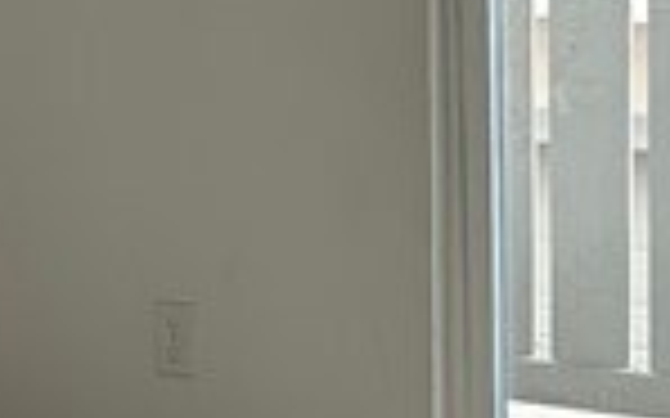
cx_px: 1007
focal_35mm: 175
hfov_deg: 11.5
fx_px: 3194
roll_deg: -0.9
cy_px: 139
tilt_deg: -8.7
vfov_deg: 7.5
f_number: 1.78
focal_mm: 6.86
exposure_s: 1/120
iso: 200
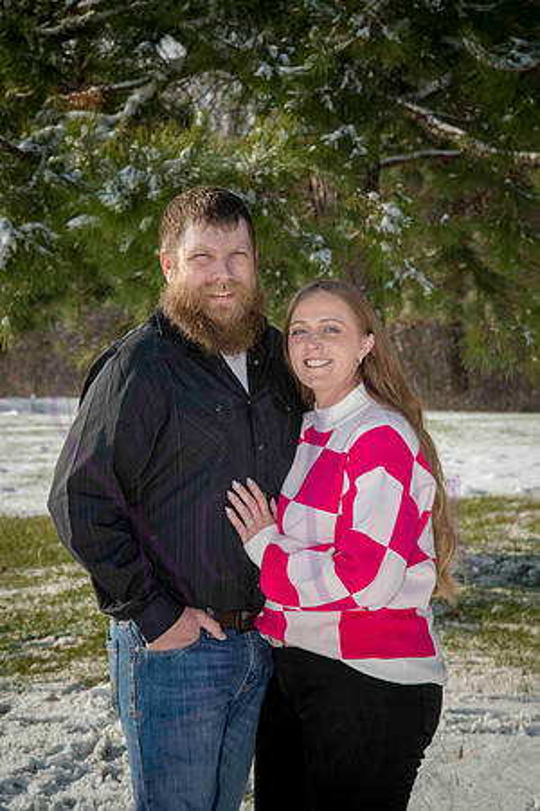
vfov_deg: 23.9
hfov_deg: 16.1
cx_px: 270
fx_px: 1912
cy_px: 406
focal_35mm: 85
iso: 800
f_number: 10
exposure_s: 1/1000
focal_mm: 85
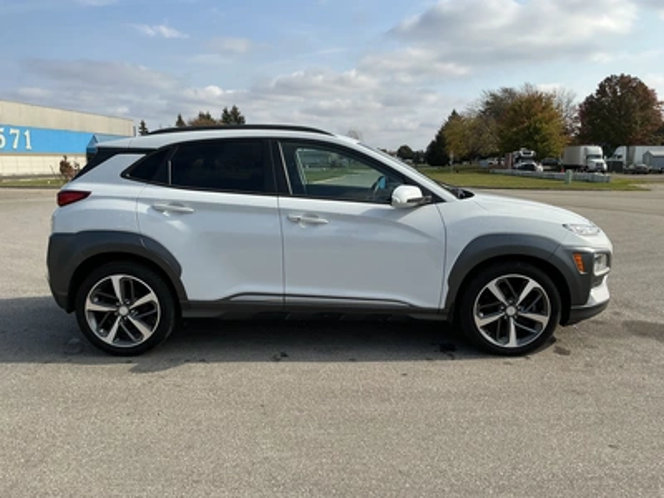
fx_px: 537
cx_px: 332
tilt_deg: -7.6
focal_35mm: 28
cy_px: 249
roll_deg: -0.4
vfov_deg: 49.7
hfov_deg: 63.4
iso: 25
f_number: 1.8
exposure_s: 1/1912
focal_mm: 3
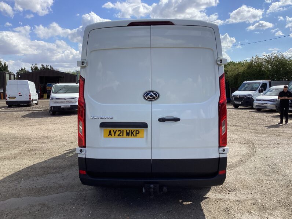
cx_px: 146
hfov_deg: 58.4
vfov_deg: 45.4
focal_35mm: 31
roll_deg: +0.0
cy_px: 110
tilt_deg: -5.7
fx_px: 261
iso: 25
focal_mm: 3.3
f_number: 2.4
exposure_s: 1/1335
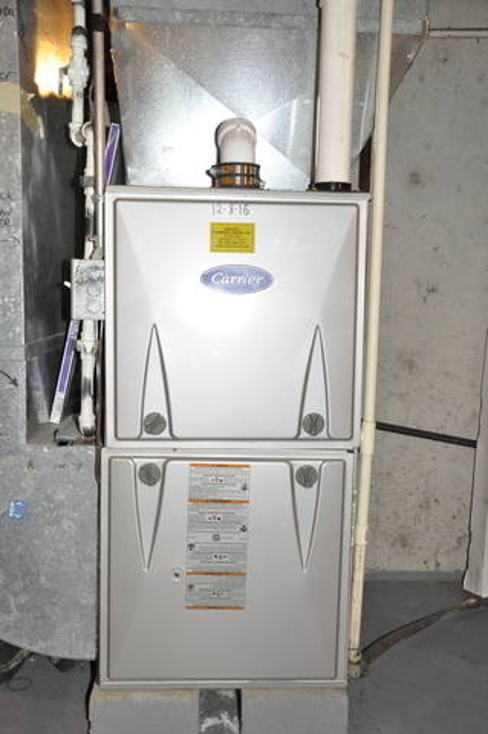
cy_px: 367
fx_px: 764
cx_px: 244
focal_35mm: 38
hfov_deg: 35.4
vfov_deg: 51.3
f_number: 6.3
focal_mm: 25
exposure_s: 1/60
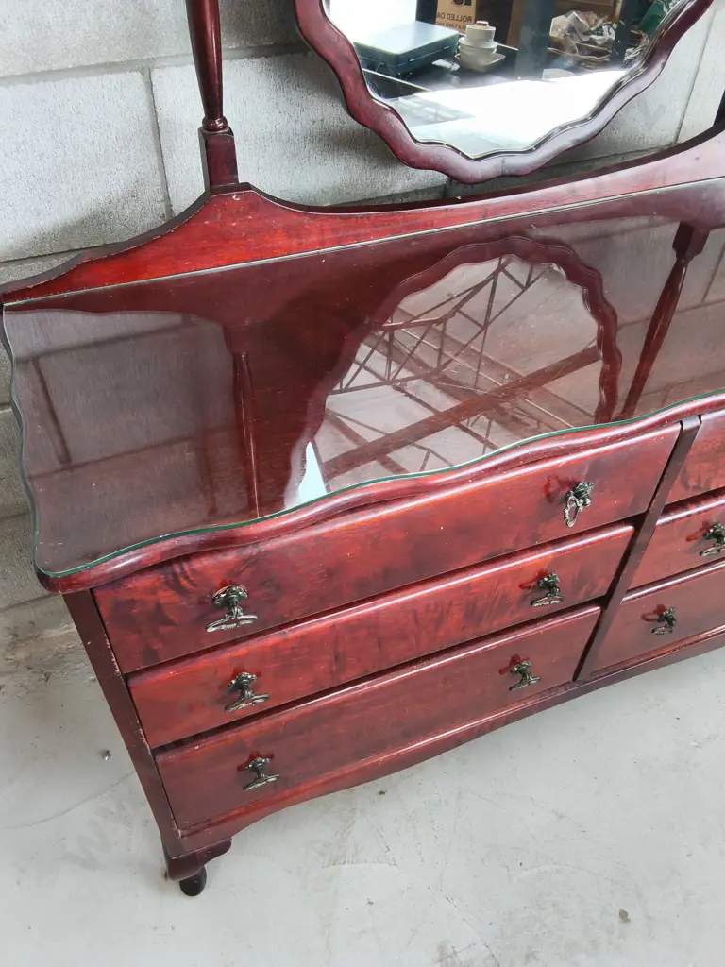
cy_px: 484
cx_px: 362
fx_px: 754
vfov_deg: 65.3
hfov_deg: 51.4
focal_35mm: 27
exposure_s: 1/100
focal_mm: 2.87
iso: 80
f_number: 2
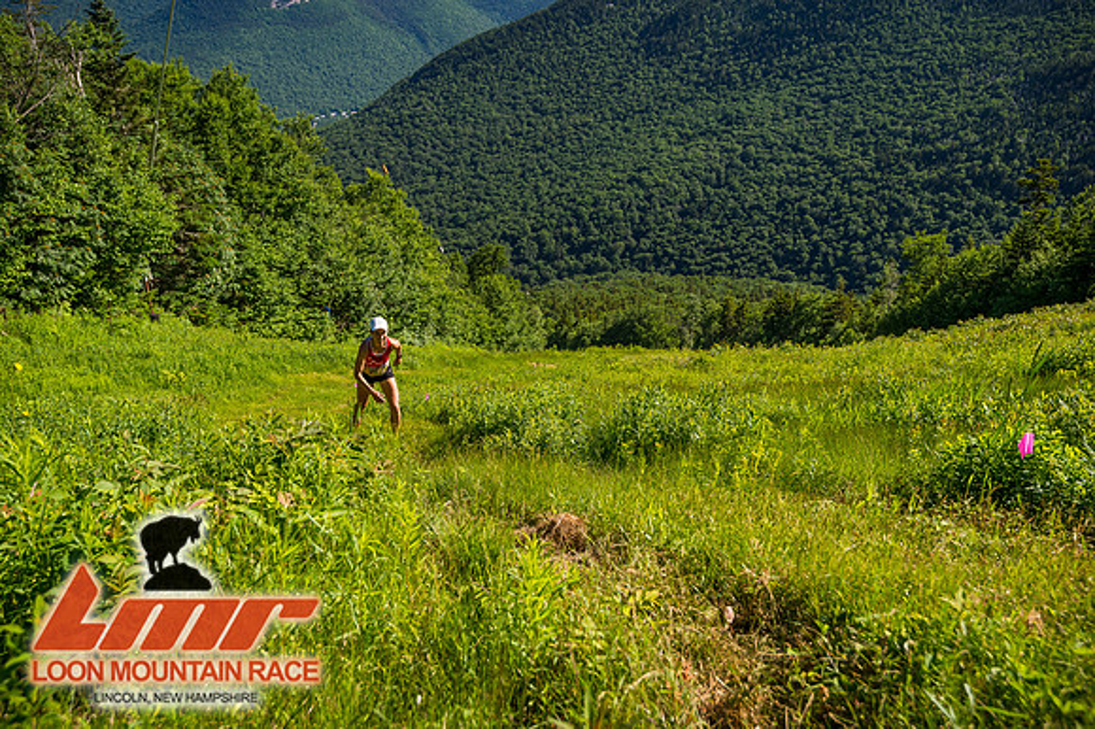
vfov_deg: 41.1
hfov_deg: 58.7
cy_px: 364
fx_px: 973
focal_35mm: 32
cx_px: 548
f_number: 6.3
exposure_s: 1/250
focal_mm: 32
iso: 100
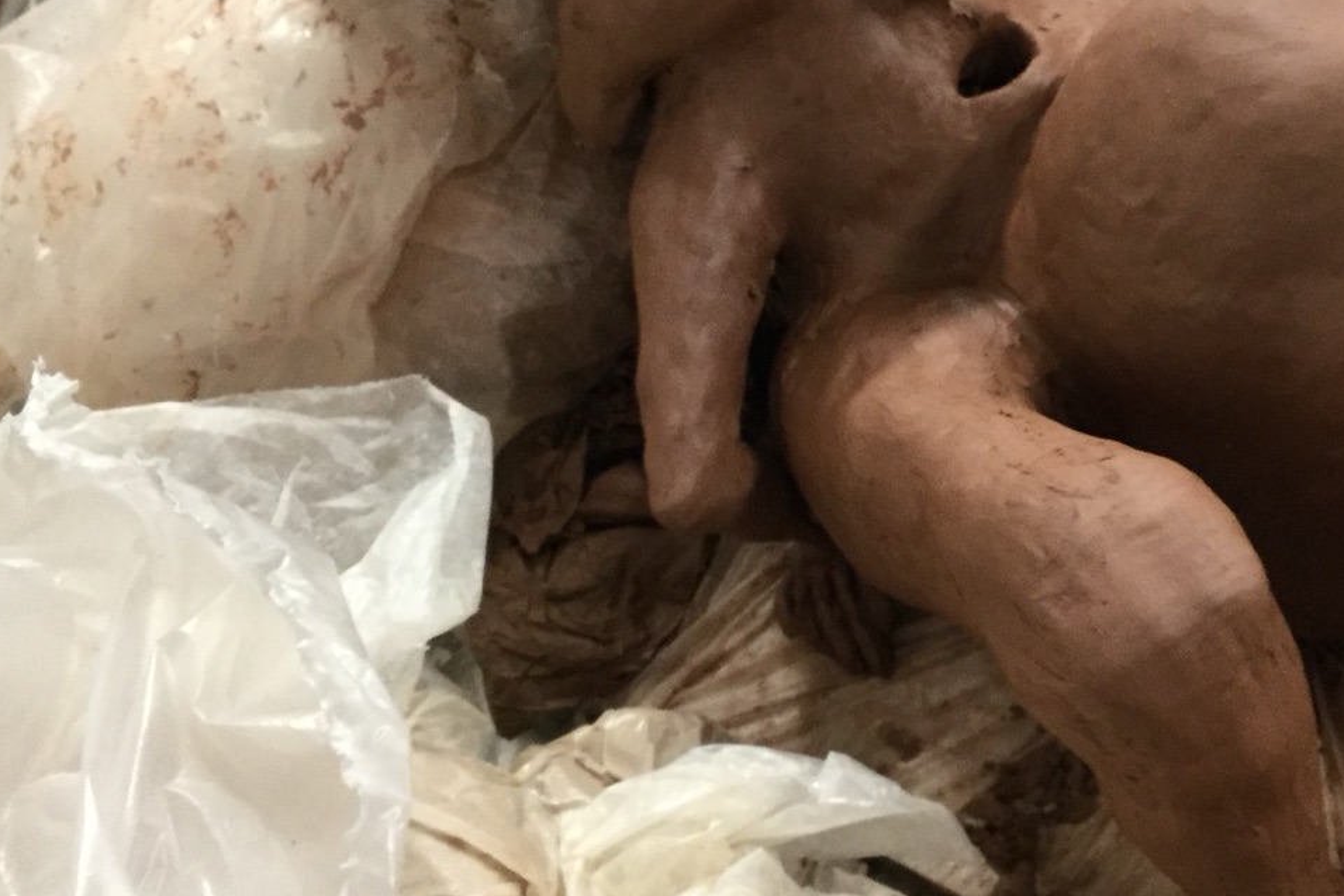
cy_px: 367
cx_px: 888
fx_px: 2016
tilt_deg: -50.4
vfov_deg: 25.0
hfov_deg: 36.5
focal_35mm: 54
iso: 125
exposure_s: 1/30
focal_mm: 3.3
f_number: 2.4
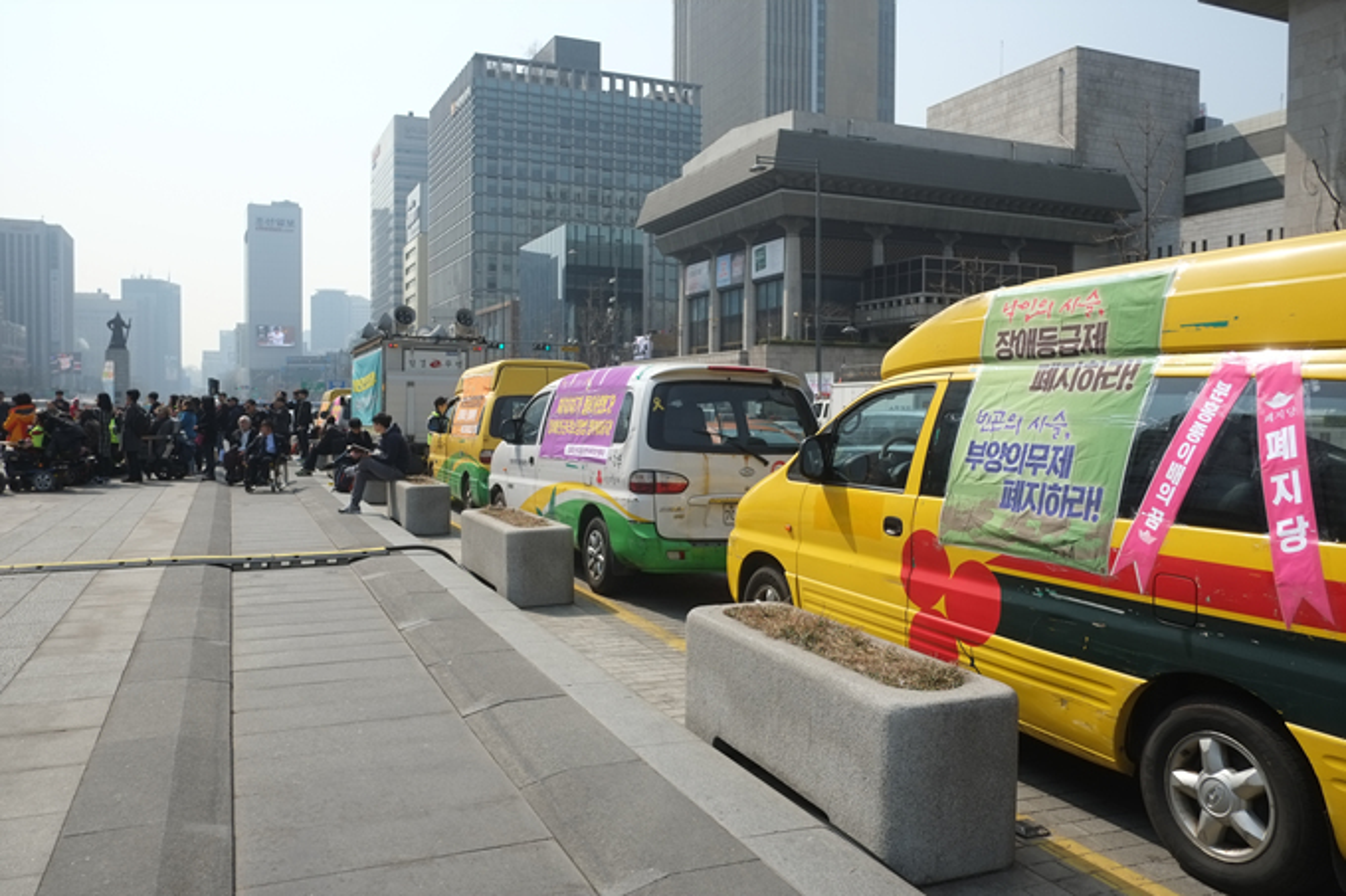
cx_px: 673
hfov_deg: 67.4
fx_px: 1009
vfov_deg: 47.9
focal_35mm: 27
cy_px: 448
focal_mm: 18
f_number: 4
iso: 250
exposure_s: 1/1600
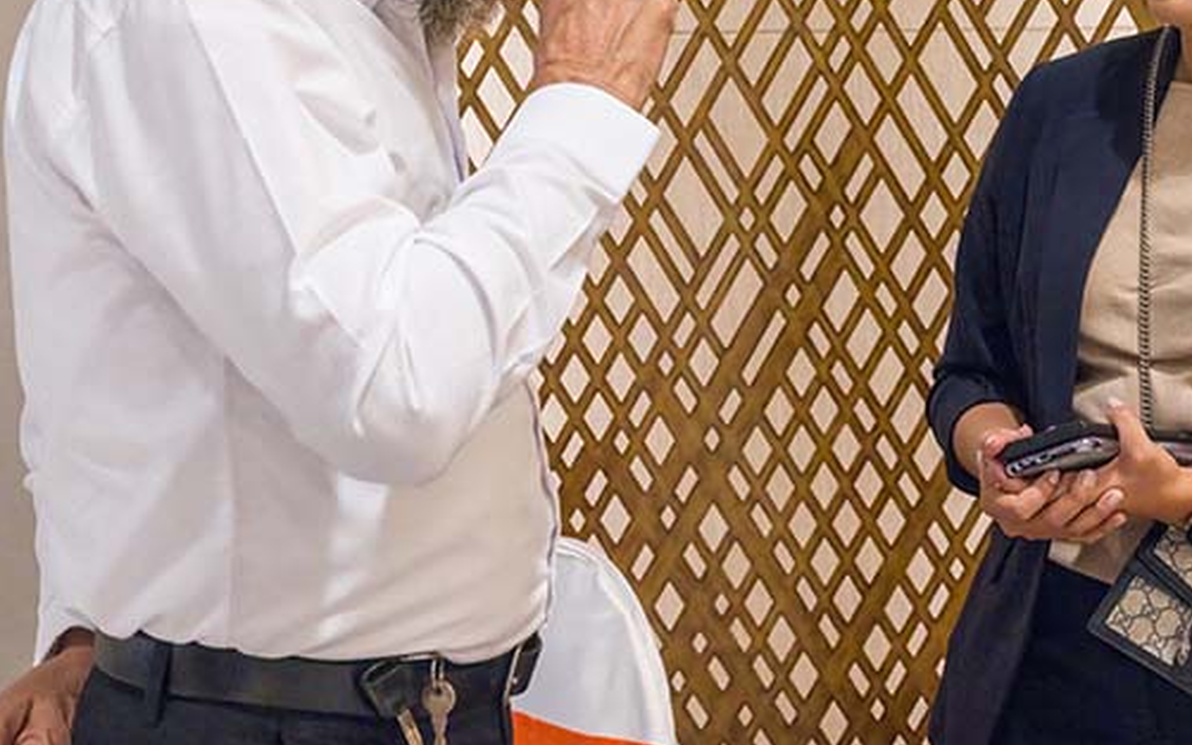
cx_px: 909
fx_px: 2729
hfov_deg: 24.3
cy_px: 157
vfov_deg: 15.4
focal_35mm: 84
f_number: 6.3
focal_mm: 43
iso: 8000
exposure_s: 1/200
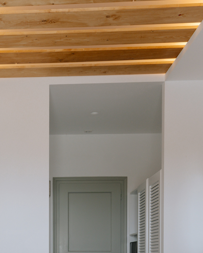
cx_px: -10
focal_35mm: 55
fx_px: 413
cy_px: 275
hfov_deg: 25.9
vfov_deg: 30.7
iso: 200
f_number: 8
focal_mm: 16
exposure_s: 1/20
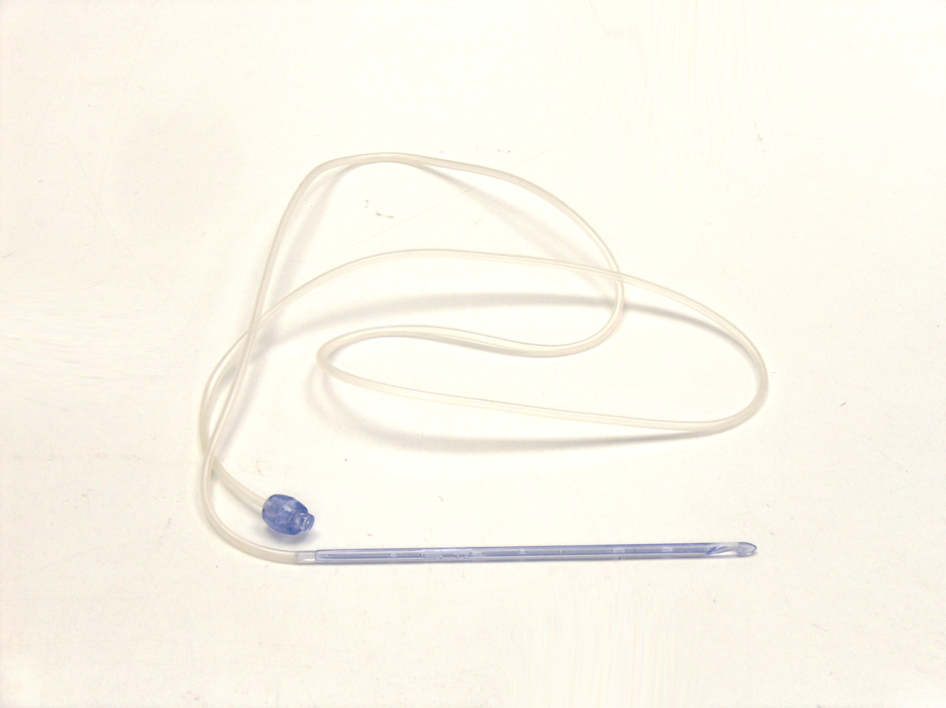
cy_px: 354
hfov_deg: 31.7
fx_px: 1666
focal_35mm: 61
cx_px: 473
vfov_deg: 24.0
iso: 100
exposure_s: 1/96.1
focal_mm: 12.53
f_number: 2.9
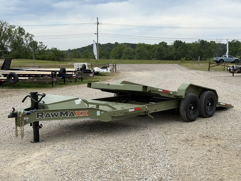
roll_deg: +0.6
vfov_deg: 30.3
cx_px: 120
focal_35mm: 48
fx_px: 334
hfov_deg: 39.7
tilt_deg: -6.5
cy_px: 90
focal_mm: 6.76
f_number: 1.78
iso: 100
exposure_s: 1/3704
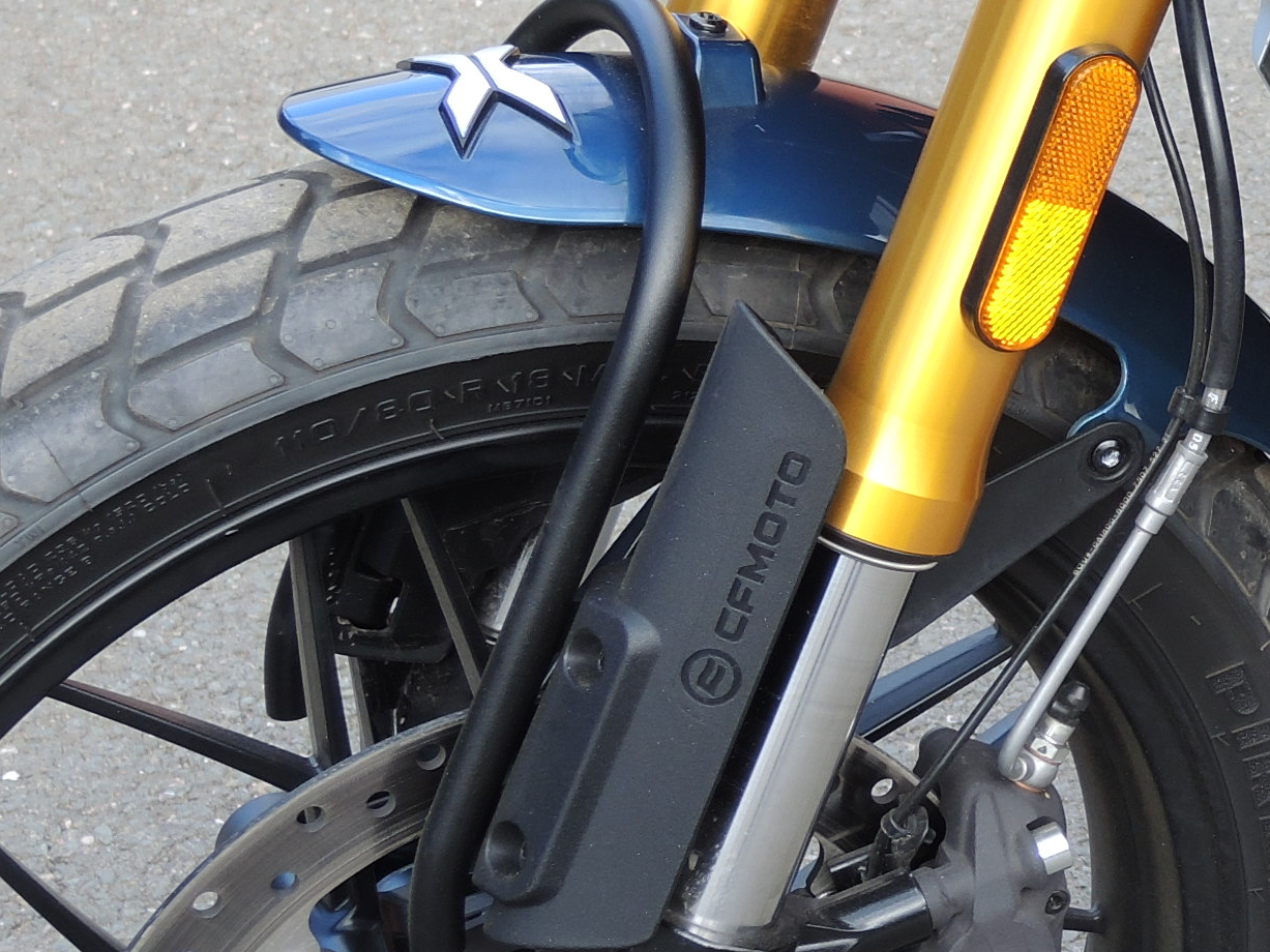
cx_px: 1923
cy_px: 422
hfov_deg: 12.5
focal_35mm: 150
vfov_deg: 9.9
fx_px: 5503
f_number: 2.5
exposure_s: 1/160
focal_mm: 9.9
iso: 80
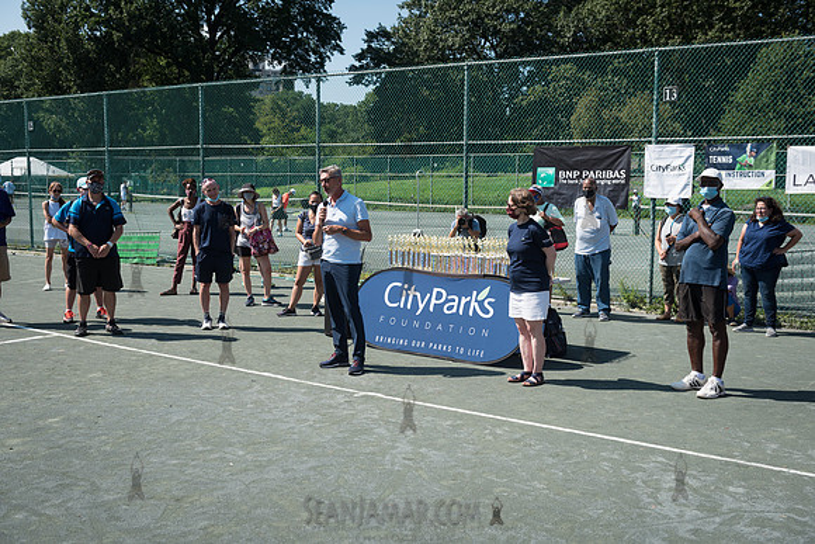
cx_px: 408
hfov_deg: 50.7
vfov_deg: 35.1
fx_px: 860
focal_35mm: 38
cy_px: 272
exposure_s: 1/640
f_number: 5.6
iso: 125
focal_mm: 38
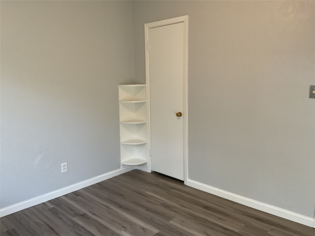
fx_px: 264
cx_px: 158
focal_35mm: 29
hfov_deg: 61.7
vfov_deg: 48.2
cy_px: 118
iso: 100
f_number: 1.8
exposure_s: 1/60
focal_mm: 3
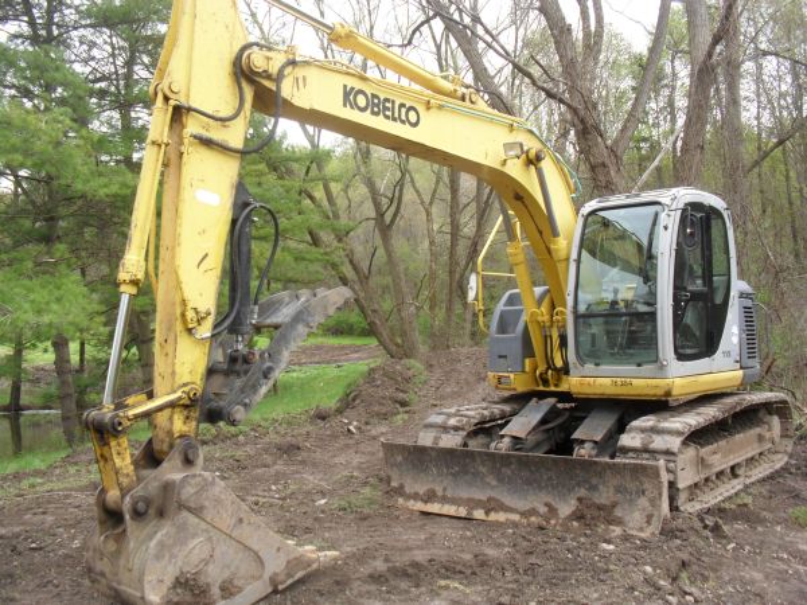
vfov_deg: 40.7
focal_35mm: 35
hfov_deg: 52.6
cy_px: 302
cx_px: 404
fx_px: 816
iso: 100
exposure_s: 1/90
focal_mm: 6.3
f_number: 3.2
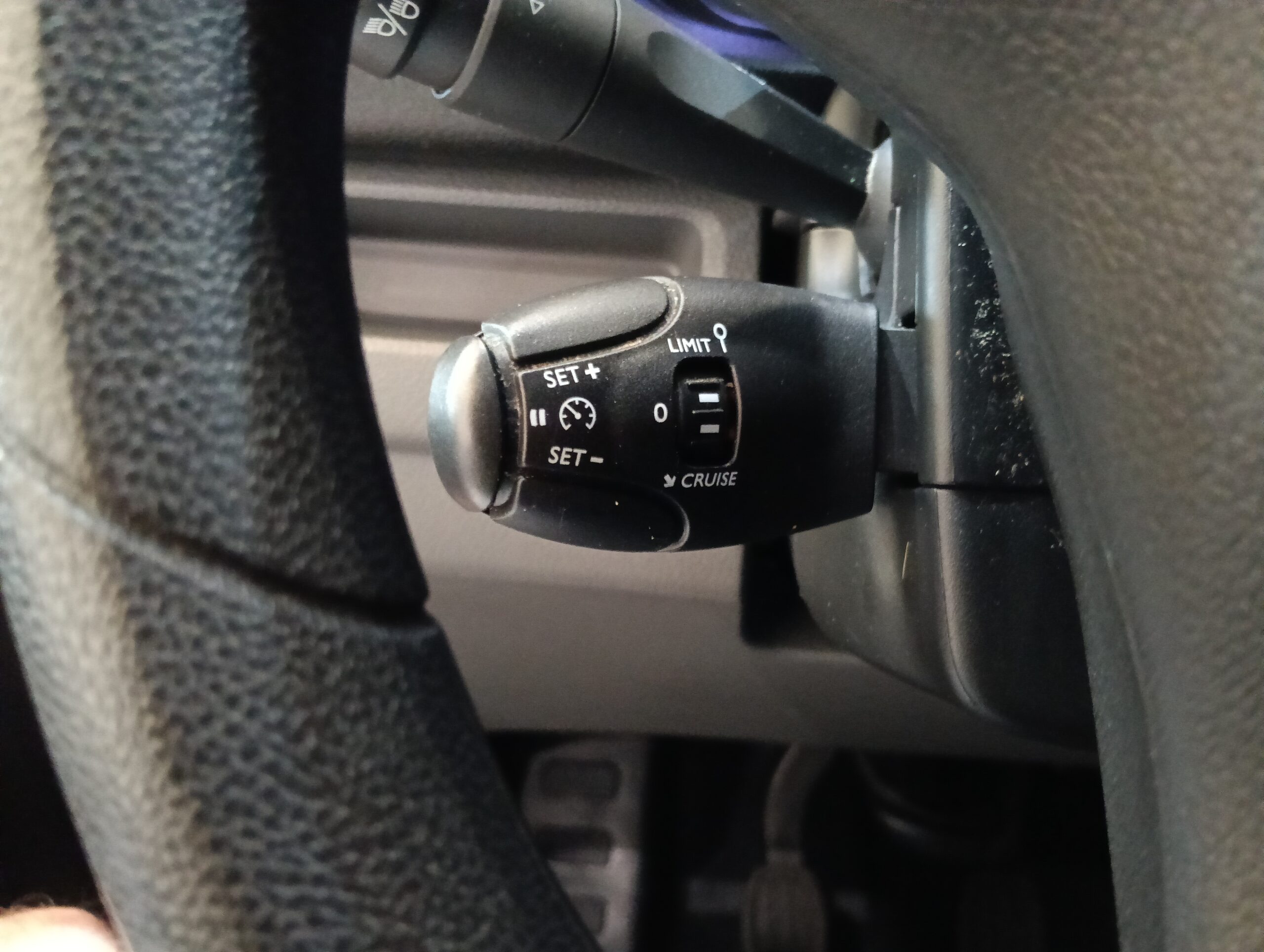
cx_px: 632
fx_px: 987
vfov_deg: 51.5
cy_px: 476
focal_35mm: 27
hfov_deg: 65.2
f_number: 16
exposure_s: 1/14.3
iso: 2500
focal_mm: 3.98
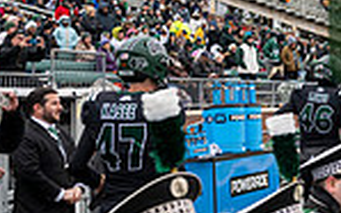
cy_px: 31
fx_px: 883
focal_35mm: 95
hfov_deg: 19.3
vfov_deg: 13.7
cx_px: 501
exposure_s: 1/500
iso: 100
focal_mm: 24
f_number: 2.8
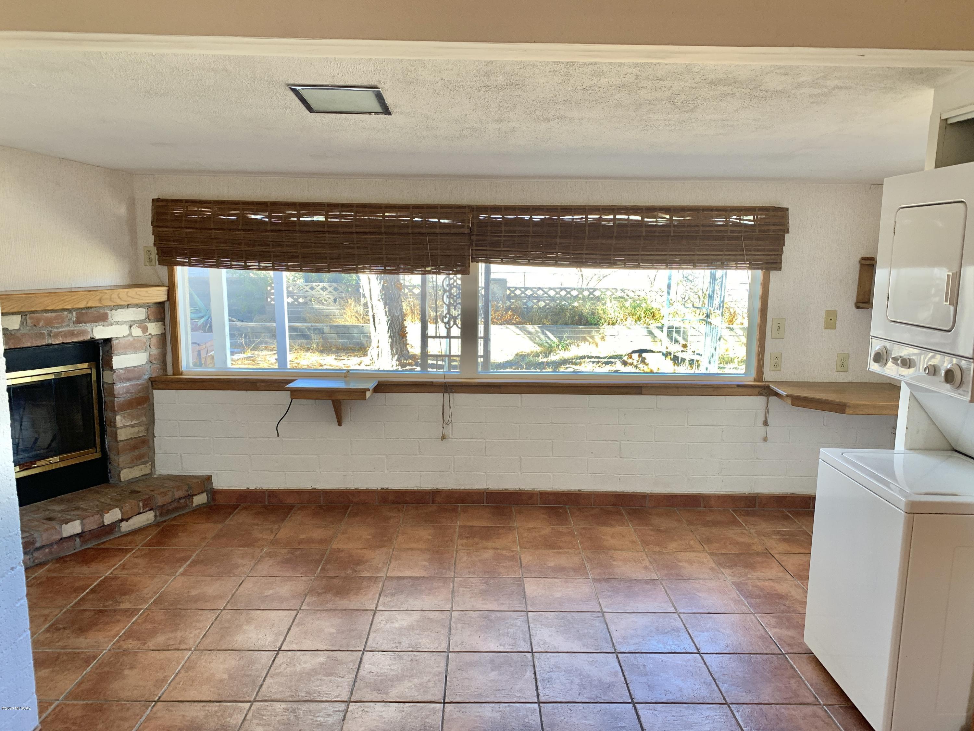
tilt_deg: -8.9
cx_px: 487
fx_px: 732
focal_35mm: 26
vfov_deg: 53.1
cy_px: 366
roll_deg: +0.3
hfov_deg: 67.3
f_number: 1.8
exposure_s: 1/120
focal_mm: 4.25
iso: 80
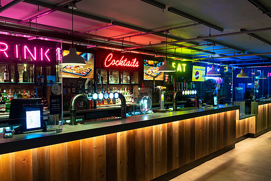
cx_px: 123
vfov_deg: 40.0
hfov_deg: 57.1
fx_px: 248
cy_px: 92
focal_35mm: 33
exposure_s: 1/2.5
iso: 200
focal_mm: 28
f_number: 8
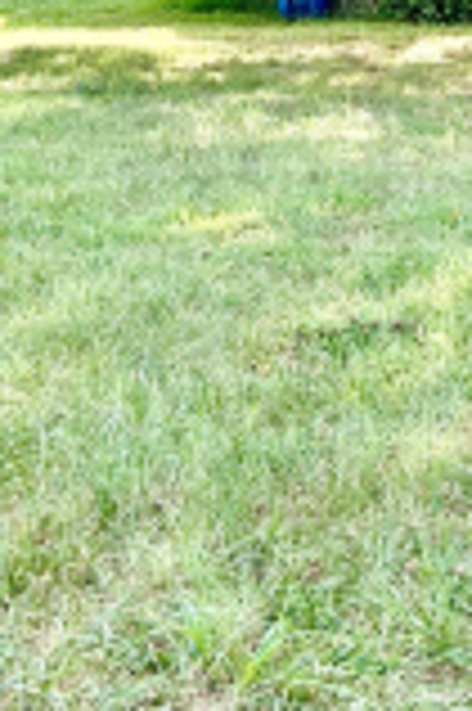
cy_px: -140
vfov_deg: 17.2
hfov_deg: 11.8
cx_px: 528
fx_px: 2247
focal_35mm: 114
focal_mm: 5.7
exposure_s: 1/758
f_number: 1.5
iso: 50
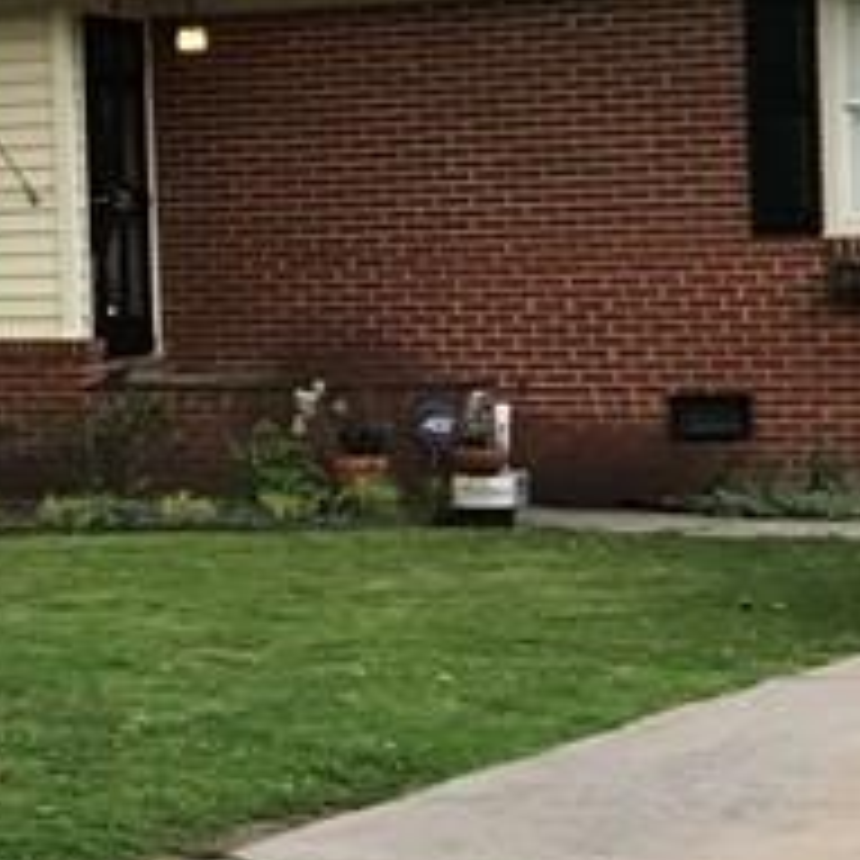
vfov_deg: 13.1
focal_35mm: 133
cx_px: -396
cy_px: 207
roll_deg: +0.9
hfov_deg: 12.5
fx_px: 3738
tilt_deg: +2.6
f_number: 1.8
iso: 25
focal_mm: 3.99
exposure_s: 1/30
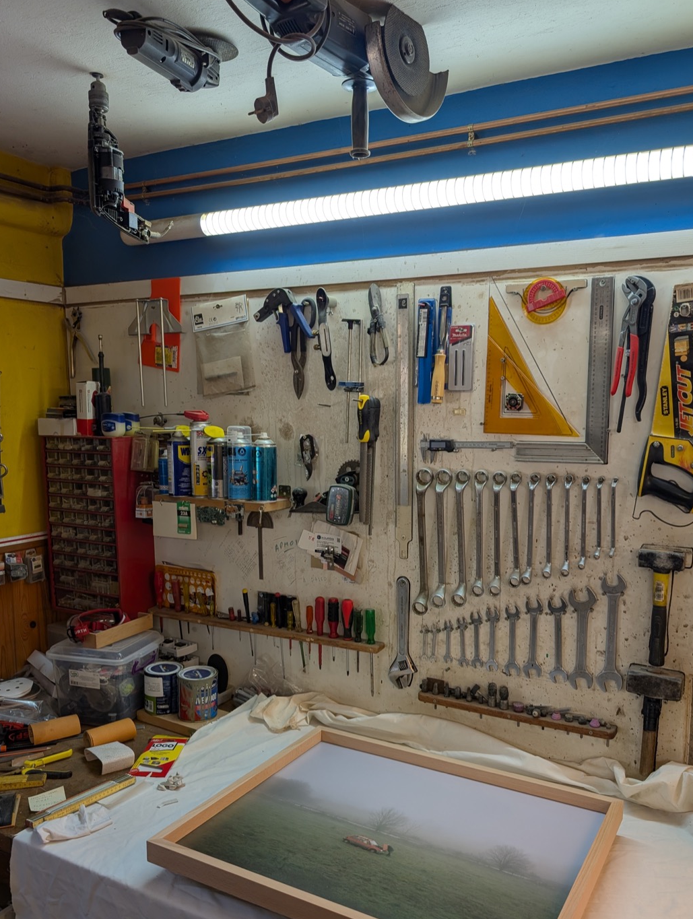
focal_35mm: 28
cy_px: 505
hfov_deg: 49.9
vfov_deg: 63.2
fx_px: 745
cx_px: 363
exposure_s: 1/25
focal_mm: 6.9
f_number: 1.68
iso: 26
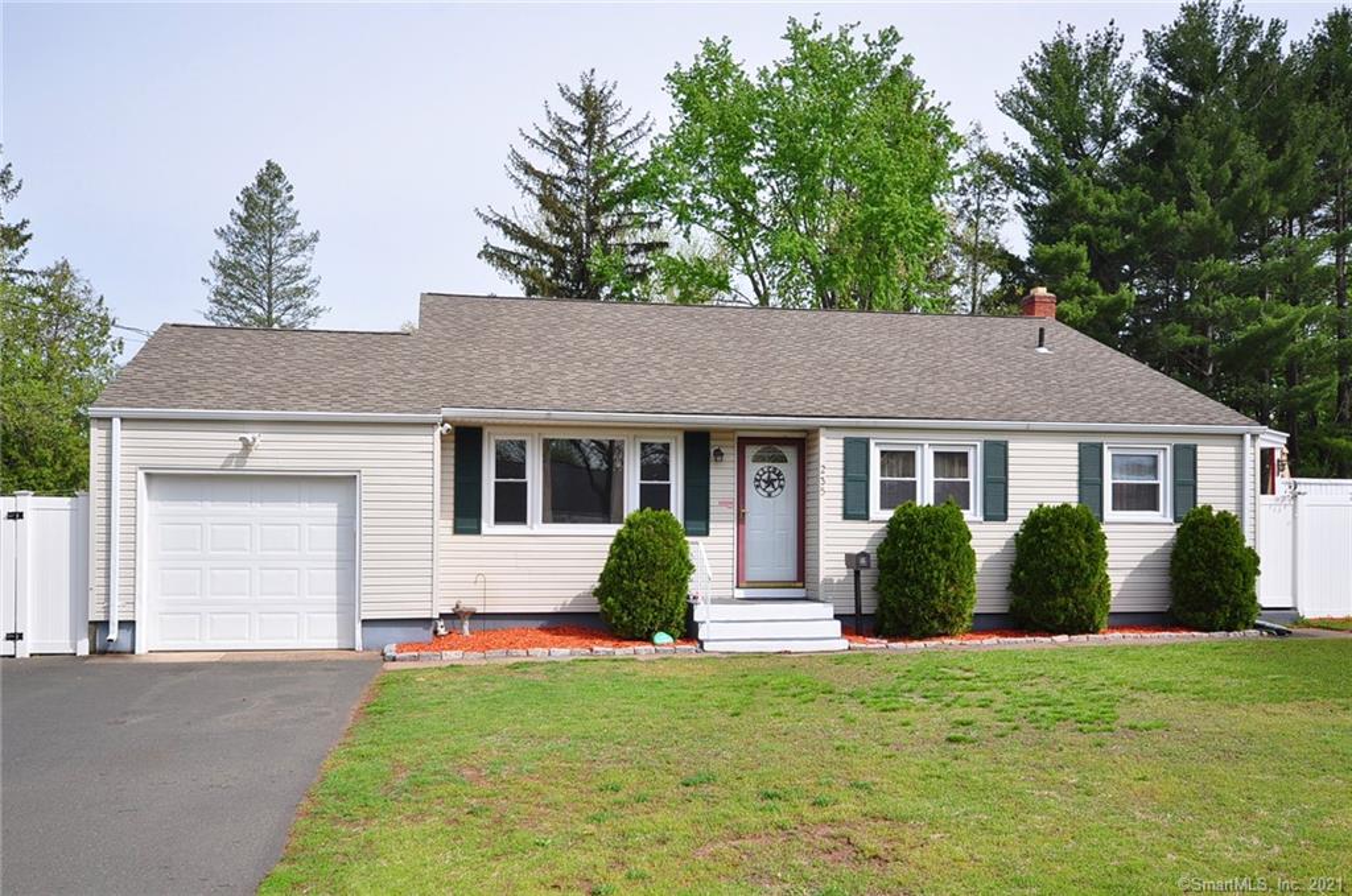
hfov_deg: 62.0
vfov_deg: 43.5
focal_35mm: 30
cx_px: 676
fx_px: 1125
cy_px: 448
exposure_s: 1/320
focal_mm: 20
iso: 200
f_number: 8
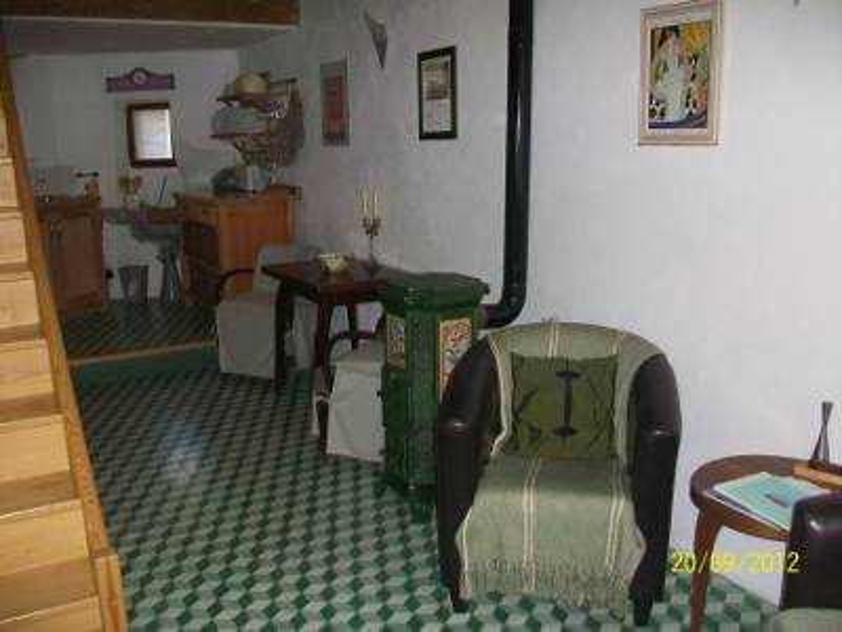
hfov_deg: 56.8
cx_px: 421
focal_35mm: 32
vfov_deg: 44.2
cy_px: 316
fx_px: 778
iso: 160
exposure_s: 1/60
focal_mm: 5.7
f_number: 2.8
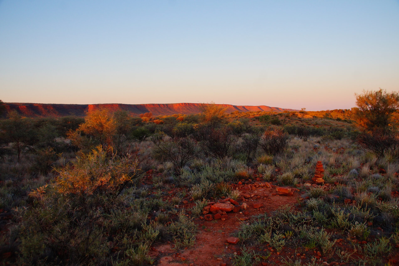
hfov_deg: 67.4
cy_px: 133
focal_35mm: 27
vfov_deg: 47.9
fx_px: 299
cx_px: 200
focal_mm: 18
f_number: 8
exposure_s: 1/60
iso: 160
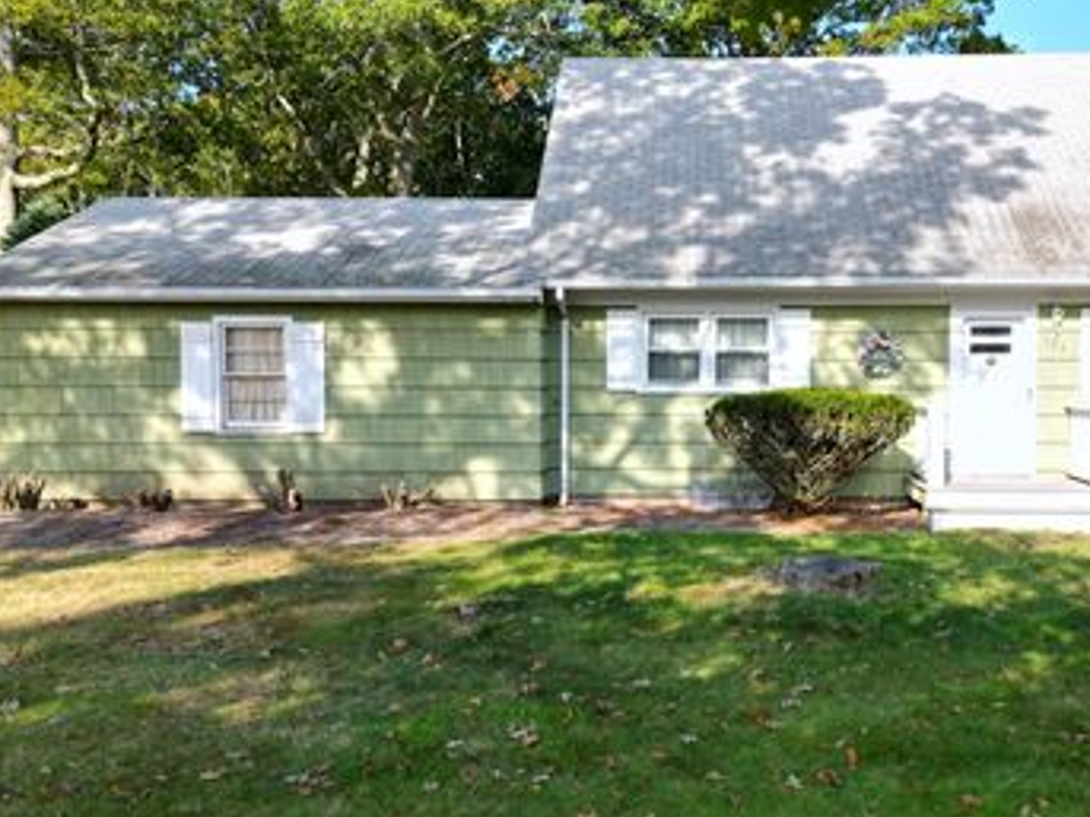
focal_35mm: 35
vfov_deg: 40.7
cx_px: 661
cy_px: 424
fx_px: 1102
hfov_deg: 52.2
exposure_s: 1/1250
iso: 100
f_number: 1.7
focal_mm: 6.72
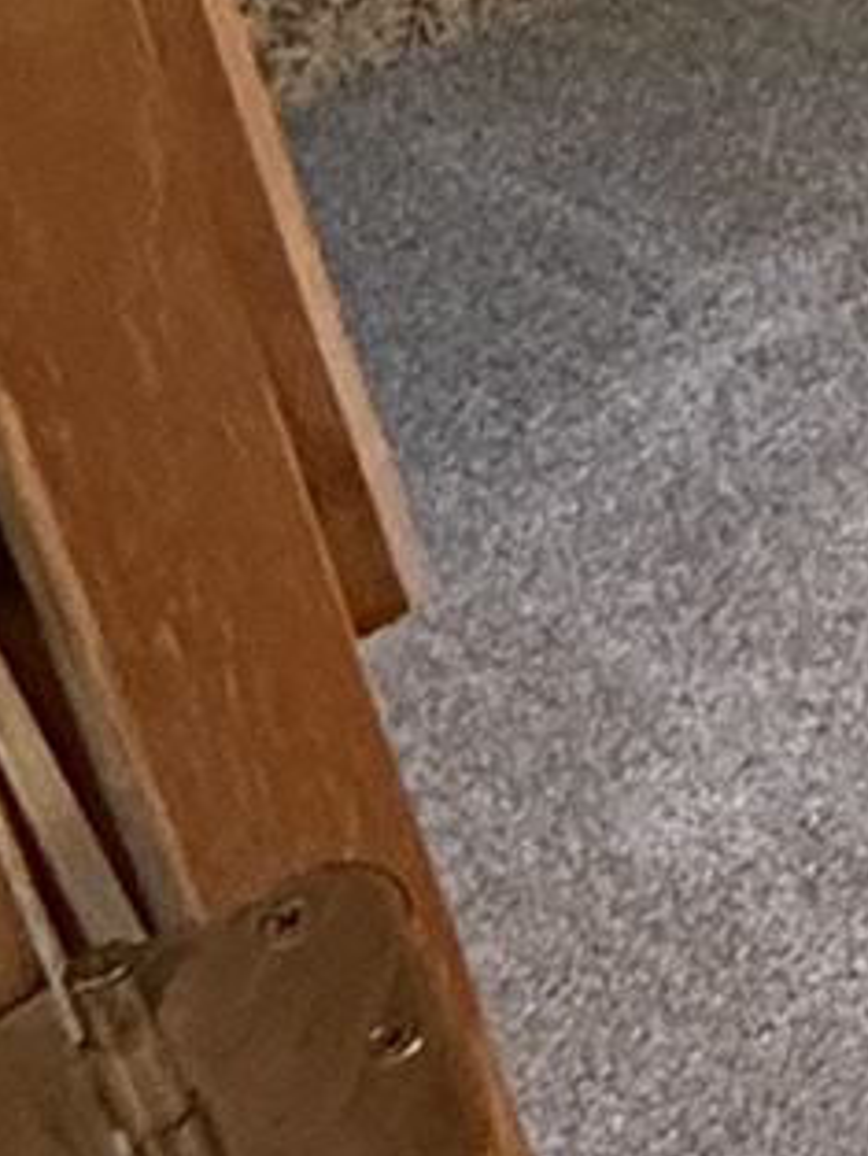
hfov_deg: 9.9
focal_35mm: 103
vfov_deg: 17.6
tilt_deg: -22.5
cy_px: -425
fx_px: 3441
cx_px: 2763
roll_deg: +0.6
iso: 800
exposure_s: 1/60
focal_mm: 2.22
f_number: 2.2
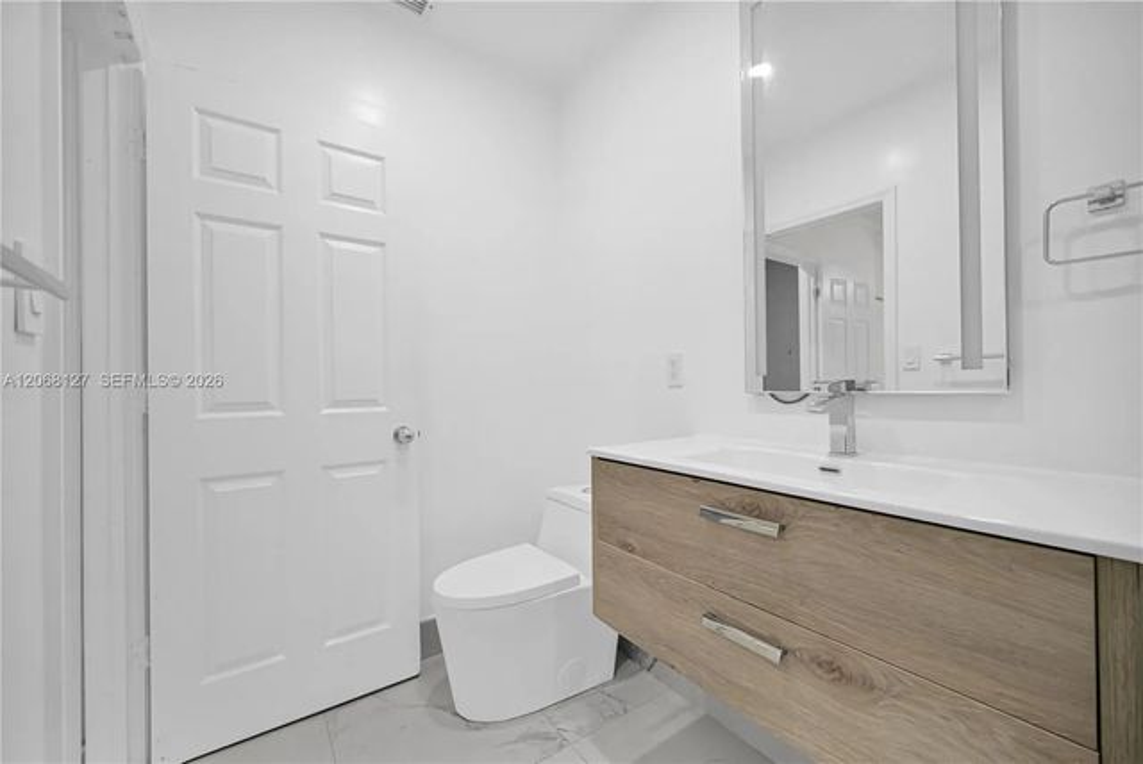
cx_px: 572
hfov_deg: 104.2
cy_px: 382
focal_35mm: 14
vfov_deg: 81.3
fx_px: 445
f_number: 4
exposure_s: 1/40
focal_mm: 14
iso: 100
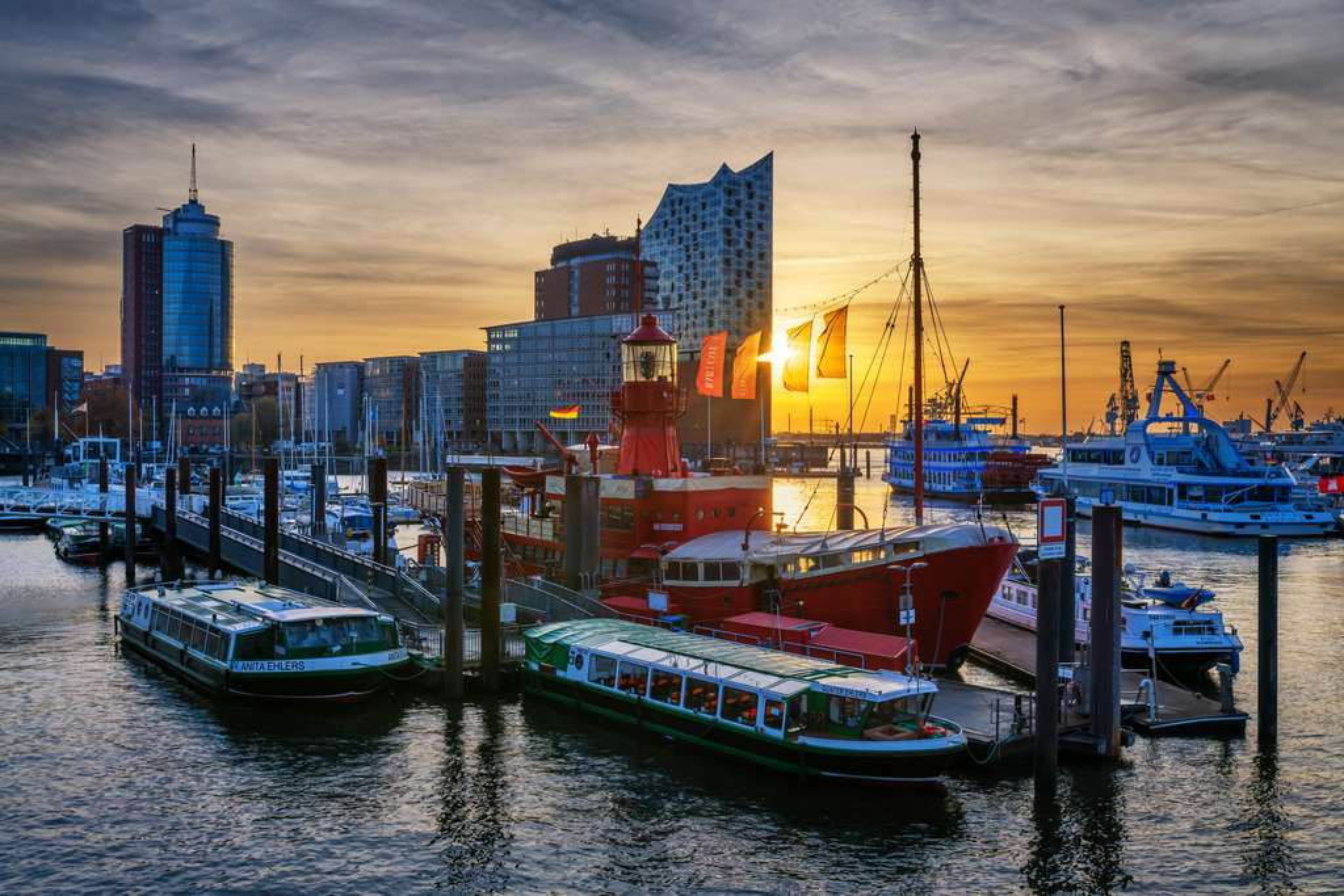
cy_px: 448
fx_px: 1307
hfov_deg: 54.4
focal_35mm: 35
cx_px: 672
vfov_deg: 37.9
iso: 100
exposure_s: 1/3200
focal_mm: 35
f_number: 9
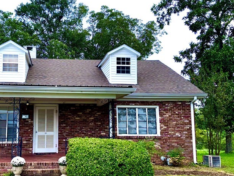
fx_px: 271
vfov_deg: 36.0
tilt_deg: +7.6
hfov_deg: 45.9
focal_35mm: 40
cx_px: 73
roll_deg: +0.0
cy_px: 93
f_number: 1.78
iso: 50
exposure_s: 1/3413
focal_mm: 6.76
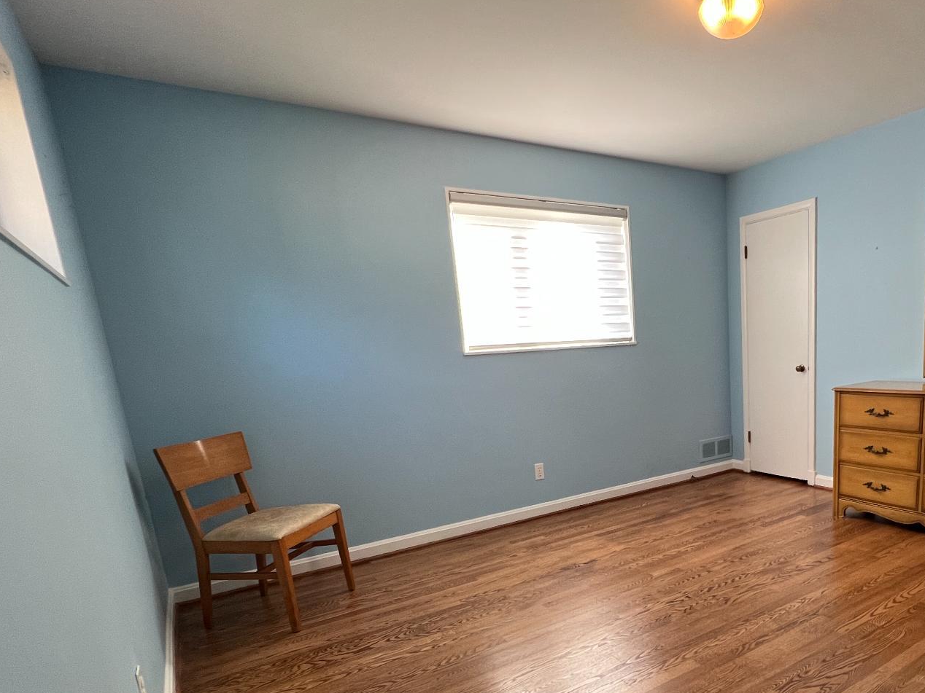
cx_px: 656
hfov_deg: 75.1
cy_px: 469
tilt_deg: -13.6
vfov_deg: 61.7
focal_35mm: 21
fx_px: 561
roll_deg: +3.8
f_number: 1.8
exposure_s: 1/120
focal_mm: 1.57
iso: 200
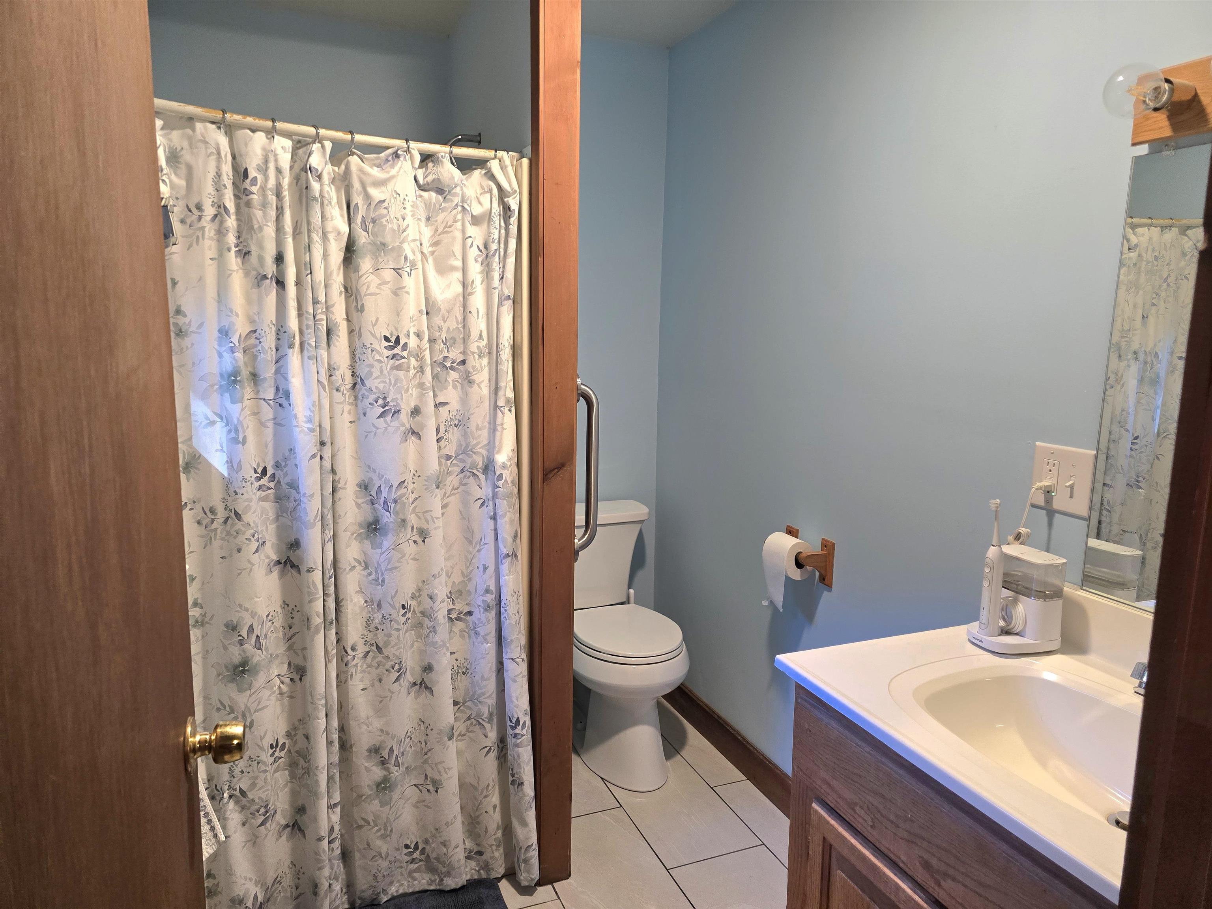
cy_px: 454
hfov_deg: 73.9
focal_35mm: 23
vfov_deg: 58.9
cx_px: 606
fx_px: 805
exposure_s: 1/120
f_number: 1.7
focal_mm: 6.3
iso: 400
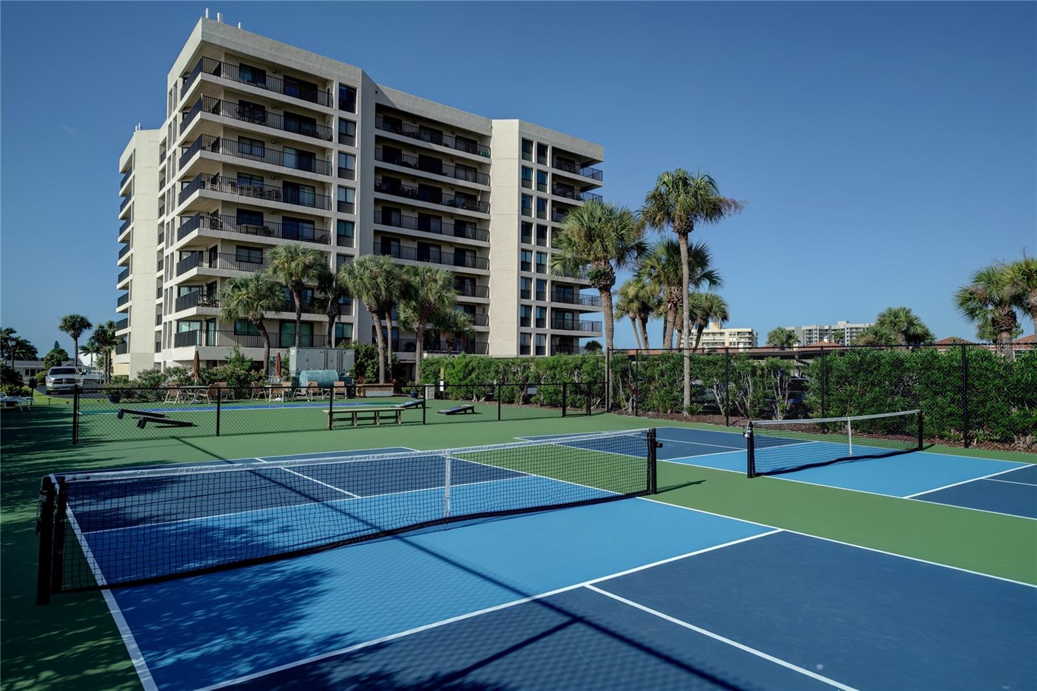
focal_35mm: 22
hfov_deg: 78.6
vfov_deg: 57.2
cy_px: 346
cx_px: 518
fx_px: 634
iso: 50
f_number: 4
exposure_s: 1/500
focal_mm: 22
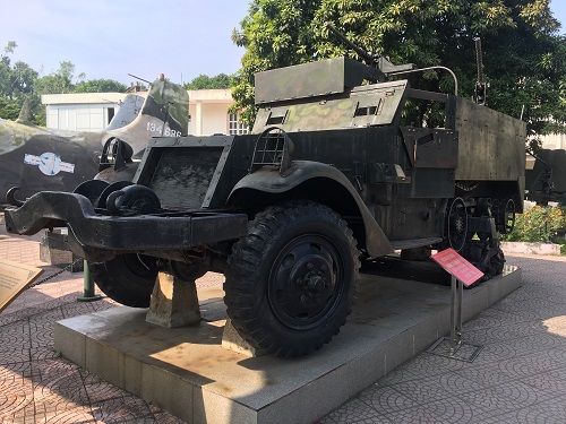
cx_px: 283
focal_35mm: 29
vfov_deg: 48.2
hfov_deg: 61.7
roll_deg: -0.2
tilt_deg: -4.6
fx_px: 474
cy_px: 212
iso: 25
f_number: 2.2
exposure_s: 1/541
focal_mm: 4.15
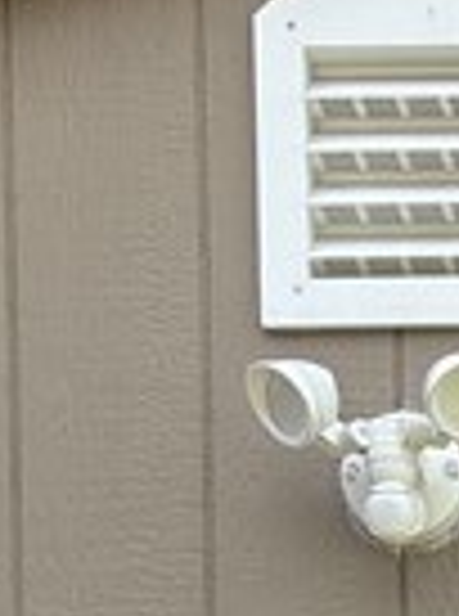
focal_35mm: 195
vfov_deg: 9.0
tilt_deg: +1.3
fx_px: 3464
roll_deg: +1.4
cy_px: 1560
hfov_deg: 7.2
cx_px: 1040
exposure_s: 1/1517
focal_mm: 5.96
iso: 50
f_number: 1.6
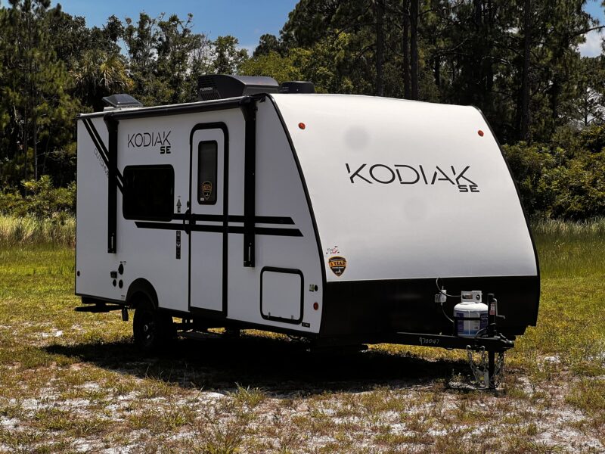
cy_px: 227
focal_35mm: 77
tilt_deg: -0.9
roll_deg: +2.1
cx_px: 302
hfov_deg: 25.3
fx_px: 1346
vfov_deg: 19.1
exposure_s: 1/847
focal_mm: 9
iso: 32
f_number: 2.8
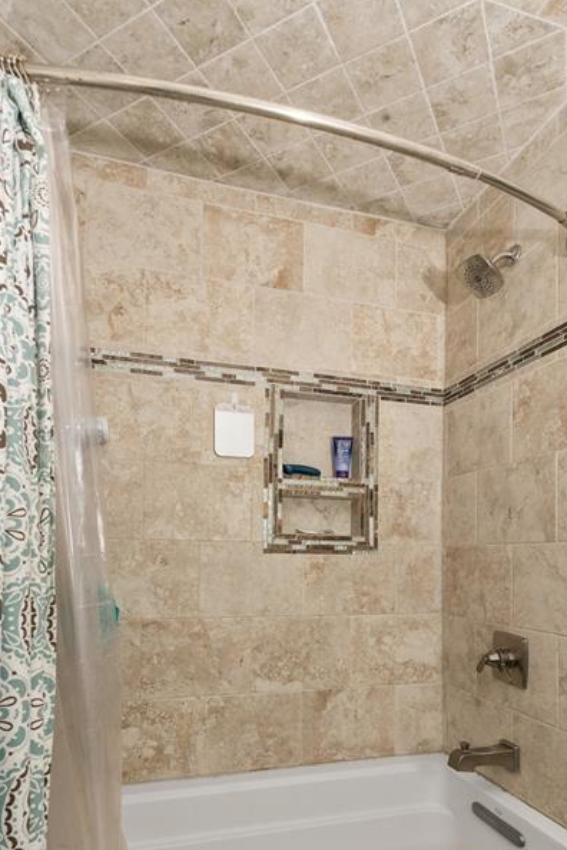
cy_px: 540
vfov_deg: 76.9
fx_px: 519
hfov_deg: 57.3
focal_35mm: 22
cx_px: 291
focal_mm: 17
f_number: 9
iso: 320
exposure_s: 1/80
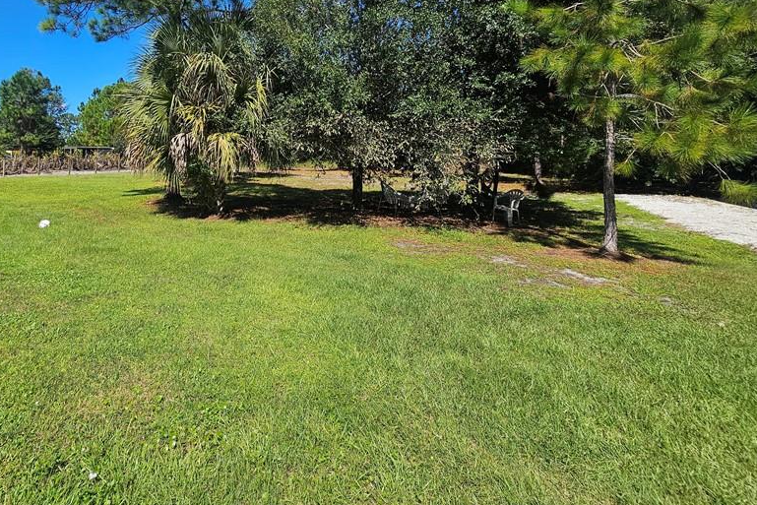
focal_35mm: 18
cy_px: 133
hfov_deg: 87.7
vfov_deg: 63.9
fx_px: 379
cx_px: 272
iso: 50
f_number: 2.2
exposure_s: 1/2271
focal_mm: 2.2
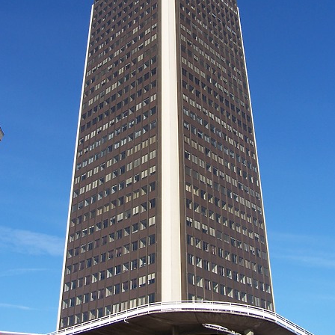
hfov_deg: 37.6
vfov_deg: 37.4
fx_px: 493
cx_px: 168
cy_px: 136
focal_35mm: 45
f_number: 4
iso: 80
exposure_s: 1/500
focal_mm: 6.3
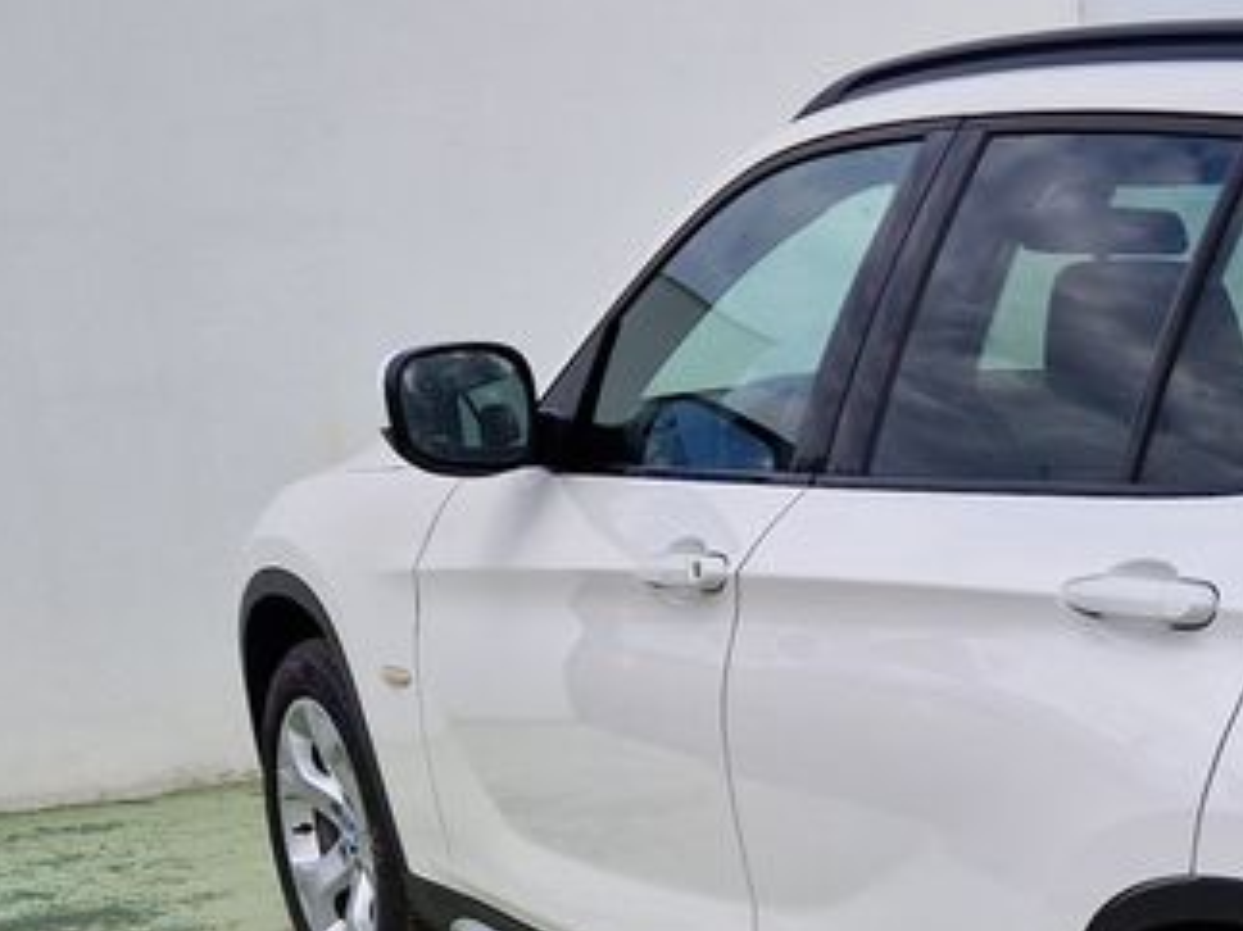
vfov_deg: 19.9
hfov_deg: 23.1
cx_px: 1701
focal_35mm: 73
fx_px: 2620
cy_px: 793
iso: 50
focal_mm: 5.4
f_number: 1.8
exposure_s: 1/1560
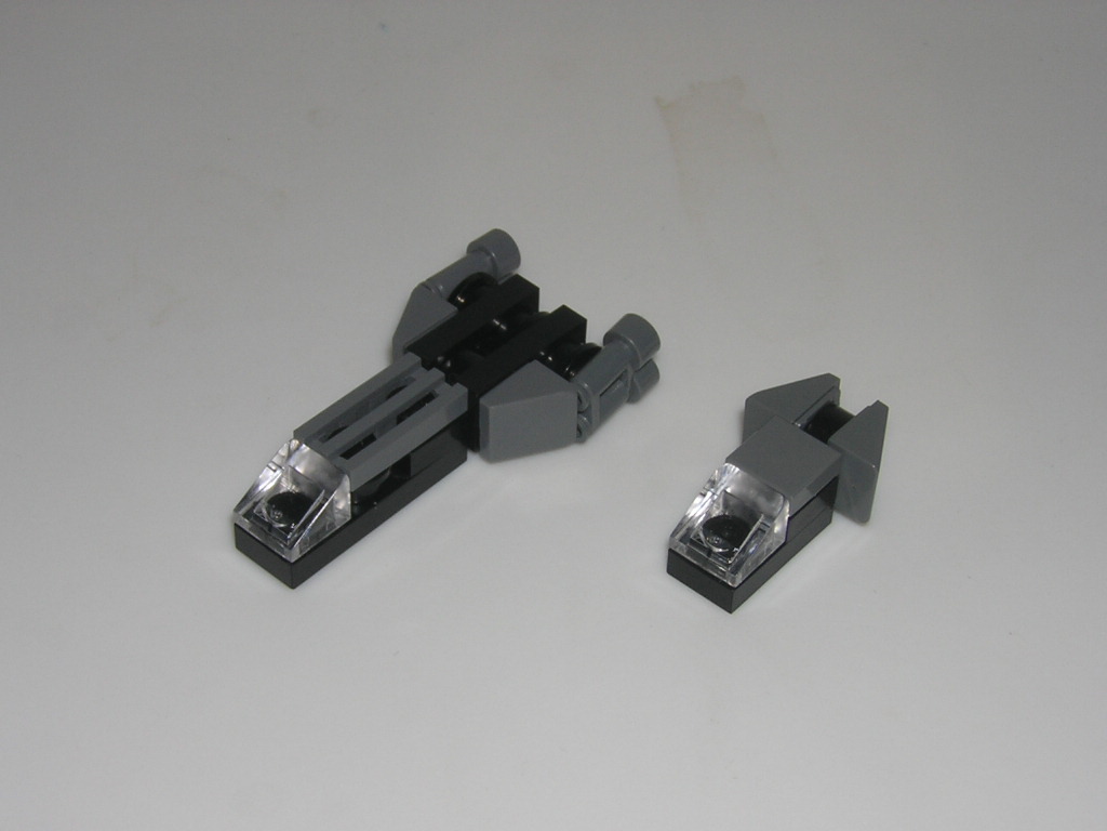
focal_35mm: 77
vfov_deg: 19.1
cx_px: 554
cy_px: 416
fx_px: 2462
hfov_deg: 25.3
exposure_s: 1/60.1
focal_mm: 10.1
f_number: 7.8
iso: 100
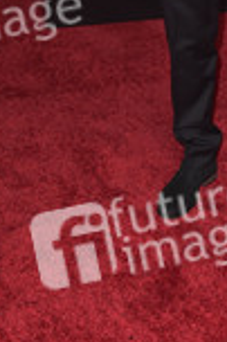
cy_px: -101
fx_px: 948
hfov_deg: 13.5
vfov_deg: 18.9
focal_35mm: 100
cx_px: 212
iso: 800
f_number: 6.3
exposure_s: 1/250
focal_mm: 38
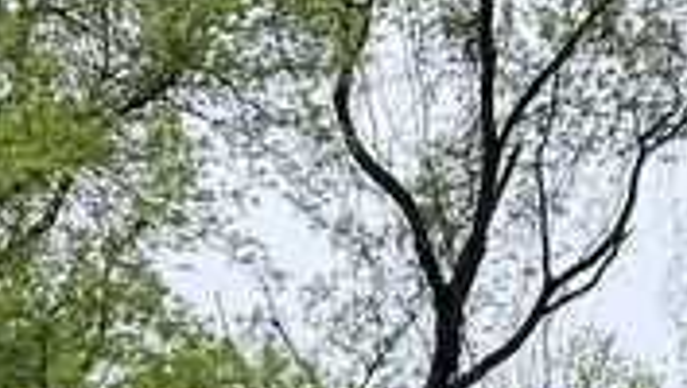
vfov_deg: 8.7
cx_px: 512
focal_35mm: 128
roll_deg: +1.4
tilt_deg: -3.1
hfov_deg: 16.7
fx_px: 2334
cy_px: 927
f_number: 1.5
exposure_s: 1/873
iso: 50
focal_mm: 5.7
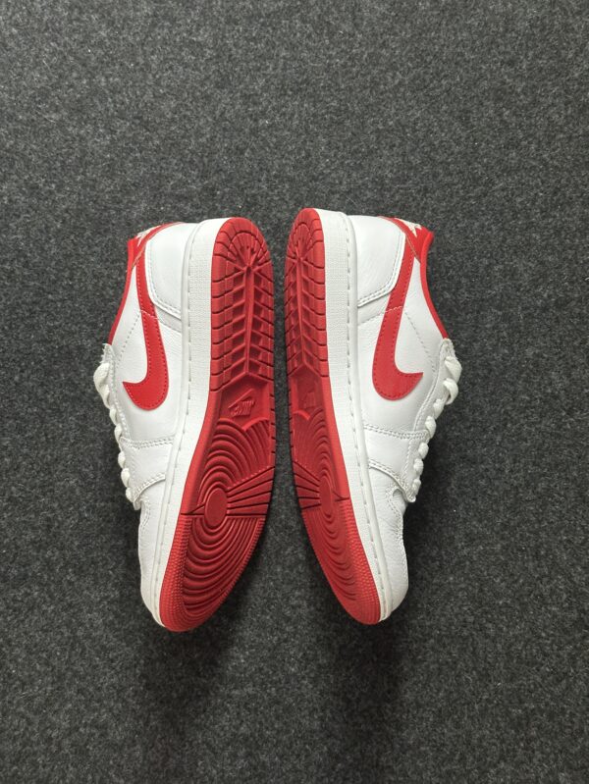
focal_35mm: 48
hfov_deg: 30.3
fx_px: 1088
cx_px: 294
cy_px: 392
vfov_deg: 39.6
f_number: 1.78
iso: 320
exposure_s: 1/36
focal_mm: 6.86
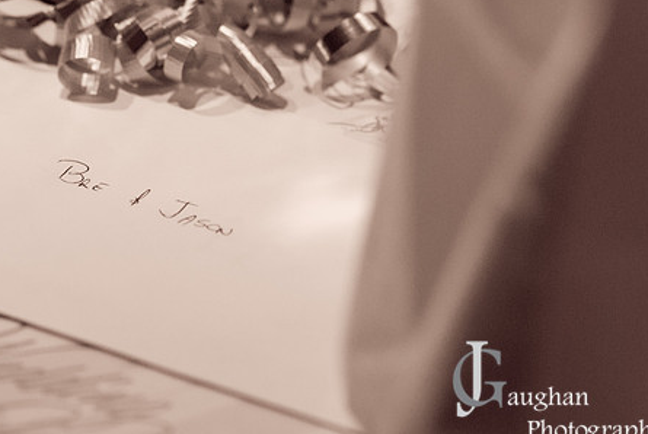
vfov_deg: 4.9
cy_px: 169
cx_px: 250
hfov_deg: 7.3
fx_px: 5112
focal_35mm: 284
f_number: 2.8
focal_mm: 145
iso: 640
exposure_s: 1/20
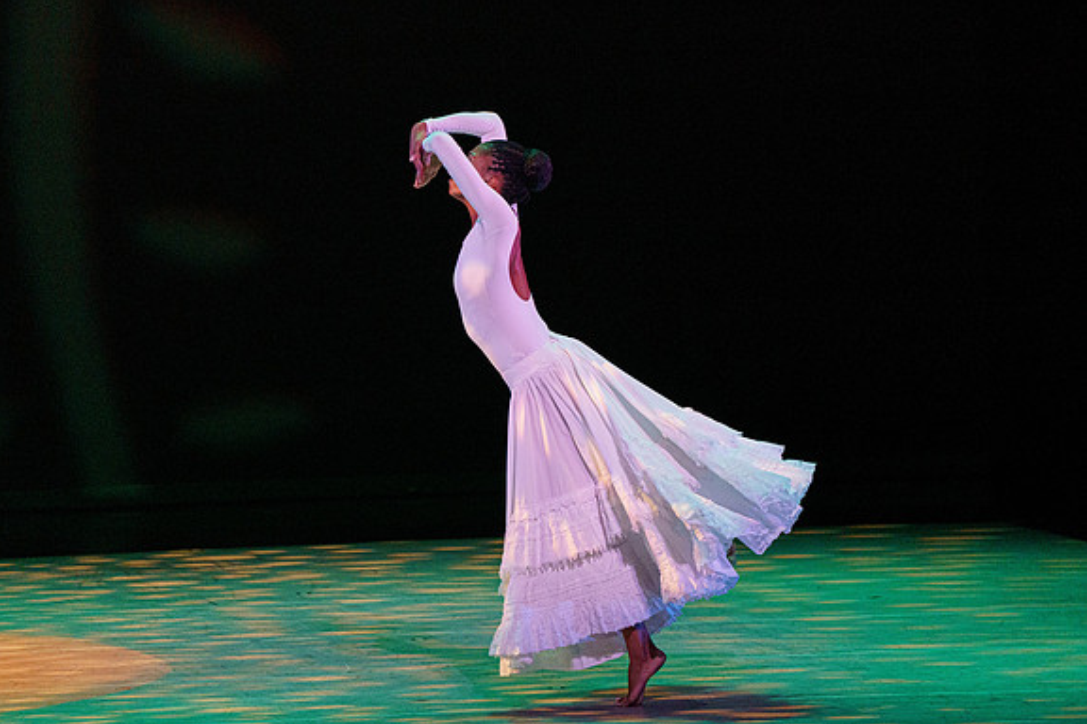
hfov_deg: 5.3
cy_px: 358
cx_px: 550
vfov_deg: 3.5
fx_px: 11775
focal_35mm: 390
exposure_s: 1/400
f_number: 6.3
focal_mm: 376
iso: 5000
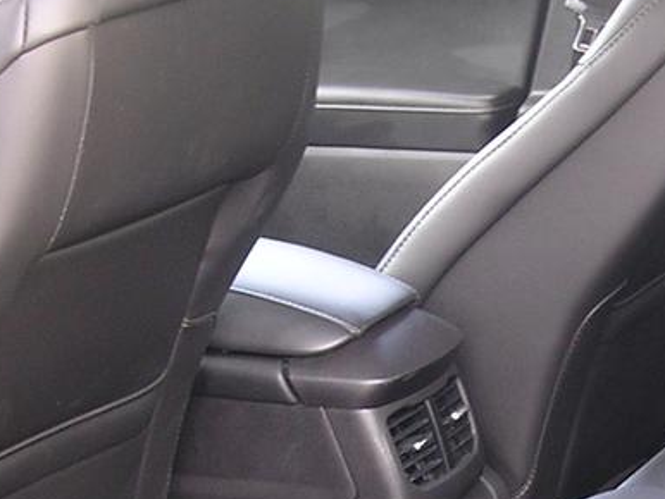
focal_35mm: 126
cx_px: 470
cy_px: 440
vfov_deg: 11.7
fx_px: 2422
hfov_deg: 15.6
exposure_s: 1/5.7
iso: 100
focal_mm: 5.8
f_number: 2.8
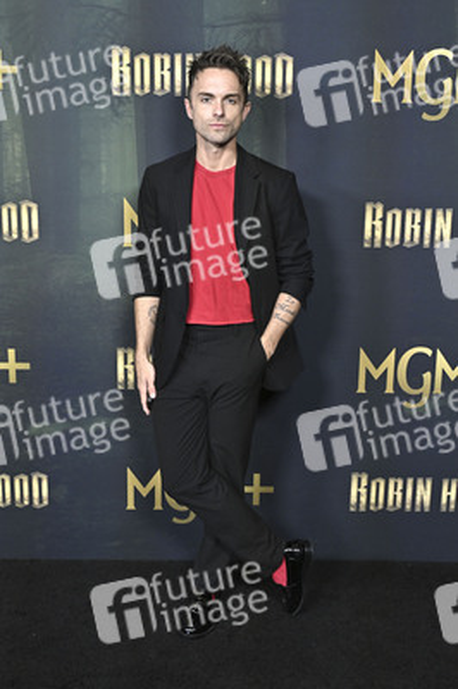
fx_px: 784
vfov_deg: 47.4
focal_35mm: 41
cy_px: 344
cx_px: 229
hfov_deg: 32.6
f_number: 5.6
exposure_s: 1/320
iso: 1600
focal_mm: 41
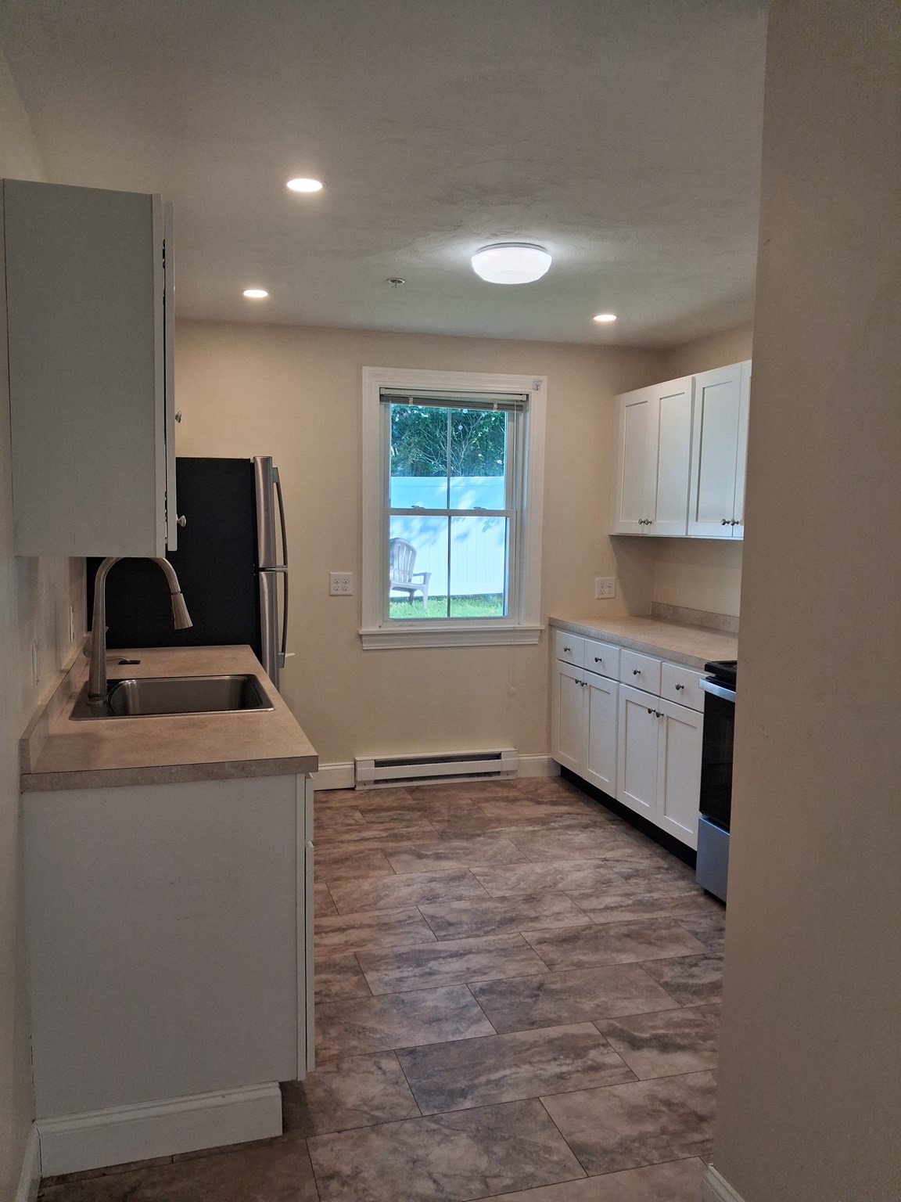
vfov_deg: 65.3
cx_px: 450
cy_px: 601
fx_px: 937
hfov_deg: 51.4
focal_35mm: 27
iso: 80
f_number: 1.8
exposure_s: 1/120
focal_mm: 4
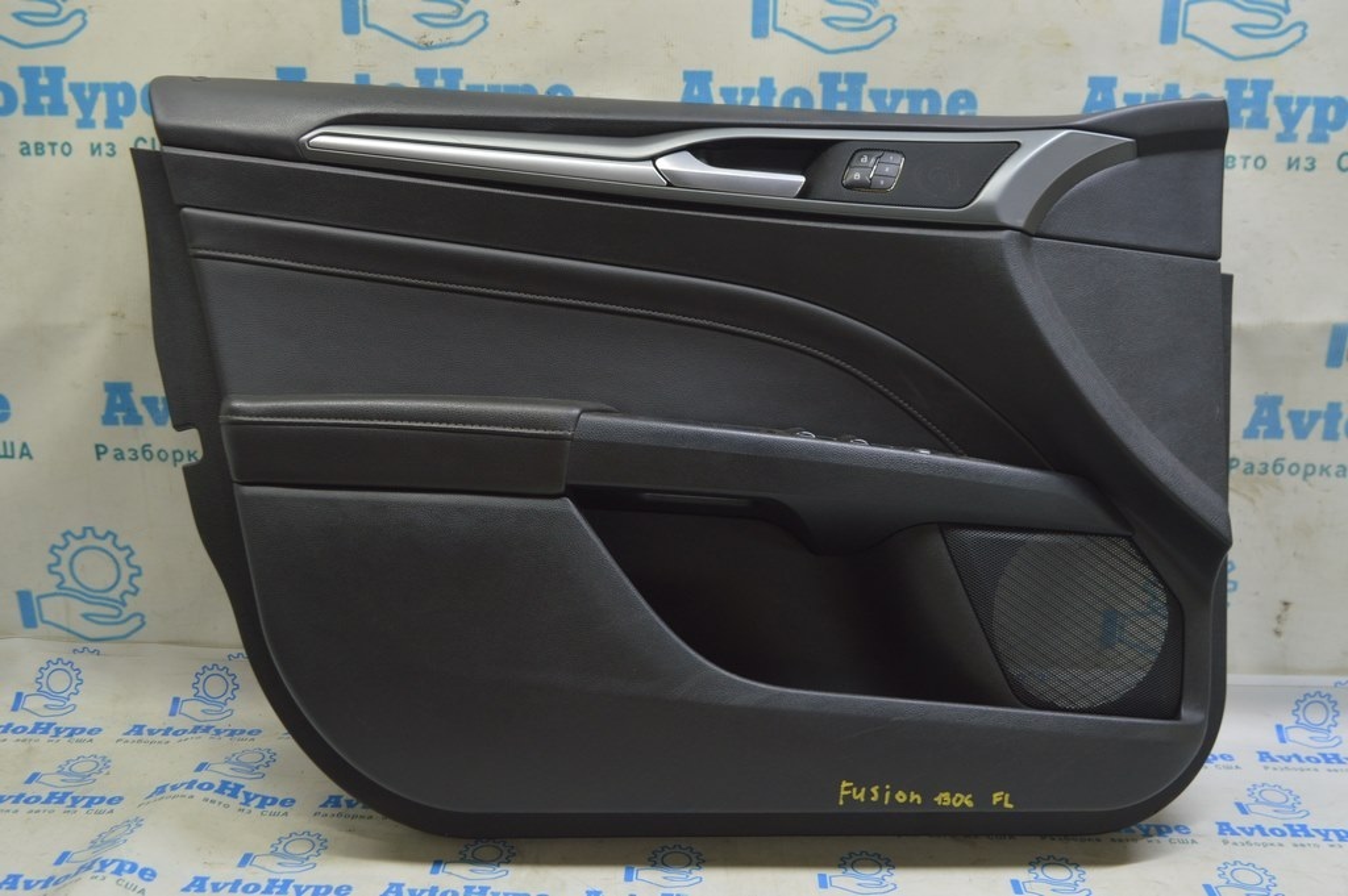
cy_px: 448
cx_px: 674
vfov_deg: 36.8
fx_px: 1347
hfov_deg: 53.2
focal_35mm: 36
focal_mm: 24
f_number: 5.6
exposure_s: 1/20
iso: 400
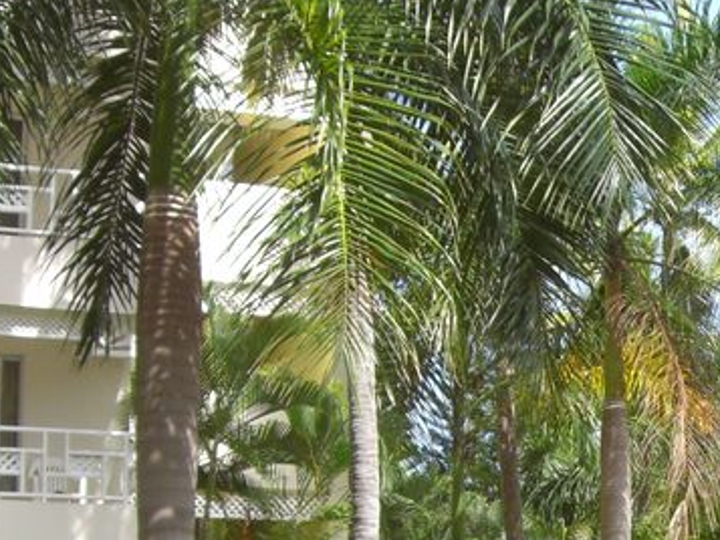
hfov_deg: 17.6
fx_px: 2268
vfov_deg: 13.5
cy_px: 496
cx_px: 746
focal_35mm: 109
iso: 64
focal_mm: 6.2
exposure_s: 1/400
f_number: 2.7
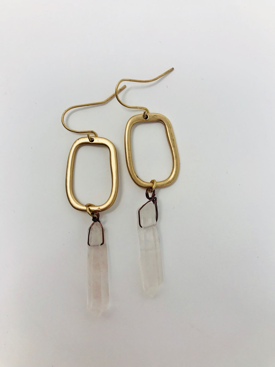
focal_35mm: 28
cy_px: 184
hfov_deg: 49.7
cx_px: 138
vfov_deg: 63.4
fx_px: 297
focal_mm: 3.99
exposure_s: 1/203
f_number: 1.8
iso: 20
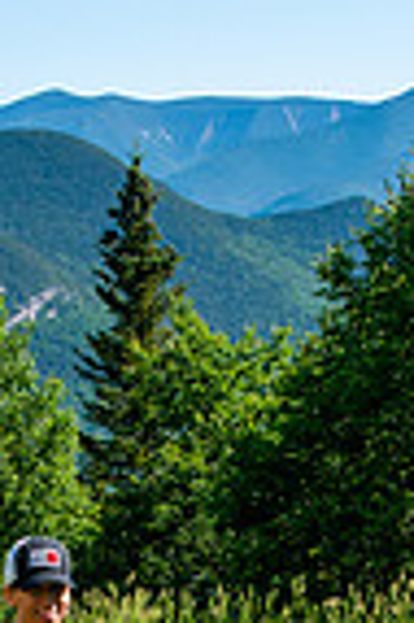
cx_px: 94
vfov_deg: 12.3
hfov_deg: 8.5
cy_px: 850
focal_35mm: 161
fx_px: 2784
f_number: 8
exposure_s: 1/400
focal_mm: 34
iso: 200
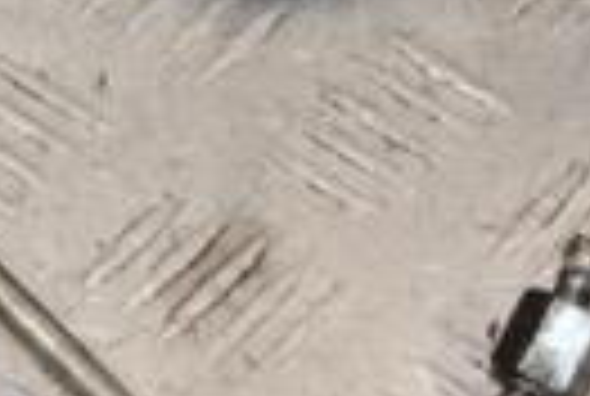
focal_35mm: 288
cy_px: 374
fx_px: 4731
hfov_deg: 7.0
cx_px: -257
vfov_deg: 4.8
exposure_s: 1/200
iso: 800
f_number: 5.6
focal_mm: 42
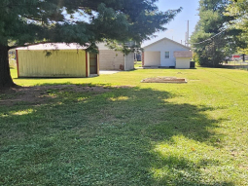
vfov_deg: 41.8
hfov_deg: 53.8
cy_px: 97
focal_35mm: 34
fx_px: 243
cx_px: 142
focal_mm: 2.2
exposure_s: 1/619
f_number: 2.2
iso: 50
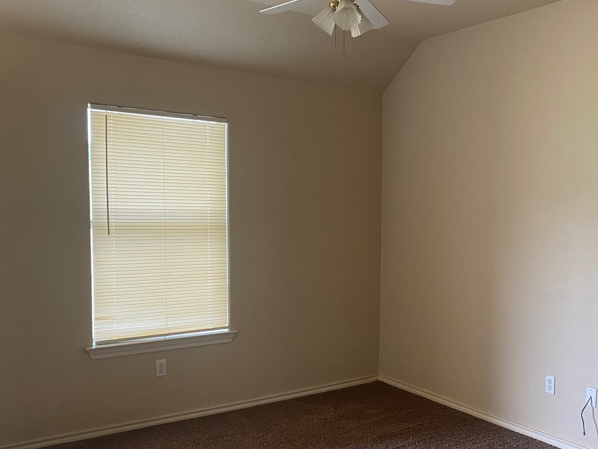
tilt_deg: -4.4
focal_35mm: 37
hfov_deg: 49.4
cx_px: 393
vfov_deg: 38.6
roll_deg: -1.3
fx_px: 639
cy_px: 259
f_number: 1.8
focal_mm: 4.25
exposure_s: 1/60
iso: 160
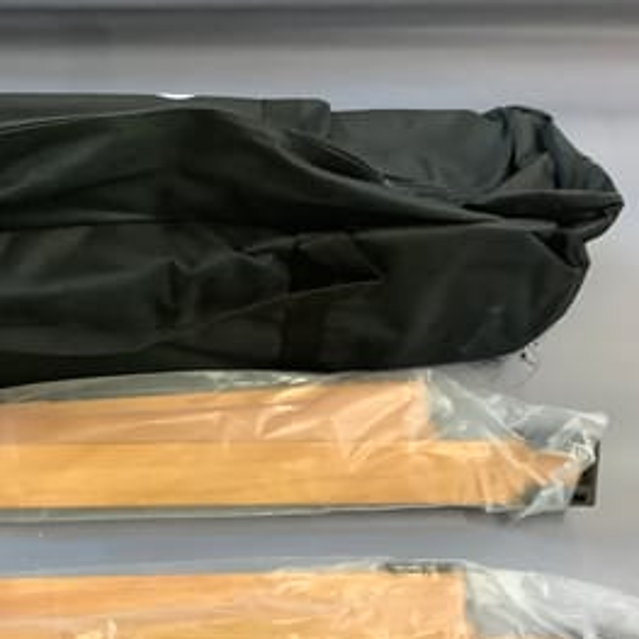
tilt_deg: -57.0
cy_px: 371
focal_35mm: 52
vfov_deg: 32.7
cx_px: 102
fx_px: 1086
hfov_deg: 31.7
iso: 400
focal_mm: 3.3
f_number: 2.4
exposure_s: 1/25
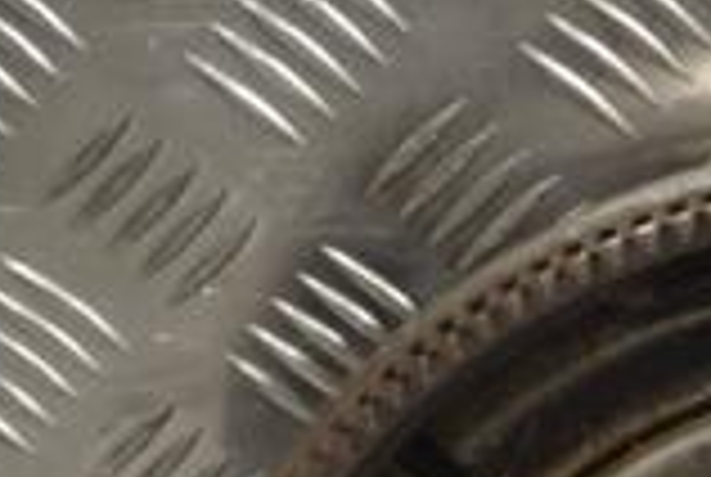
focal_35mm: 216
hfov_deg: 9.4
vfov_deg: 6.3
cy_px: 860
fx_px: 4274
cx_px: 850
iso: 400
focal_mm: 38
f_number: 5
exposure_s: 1/80
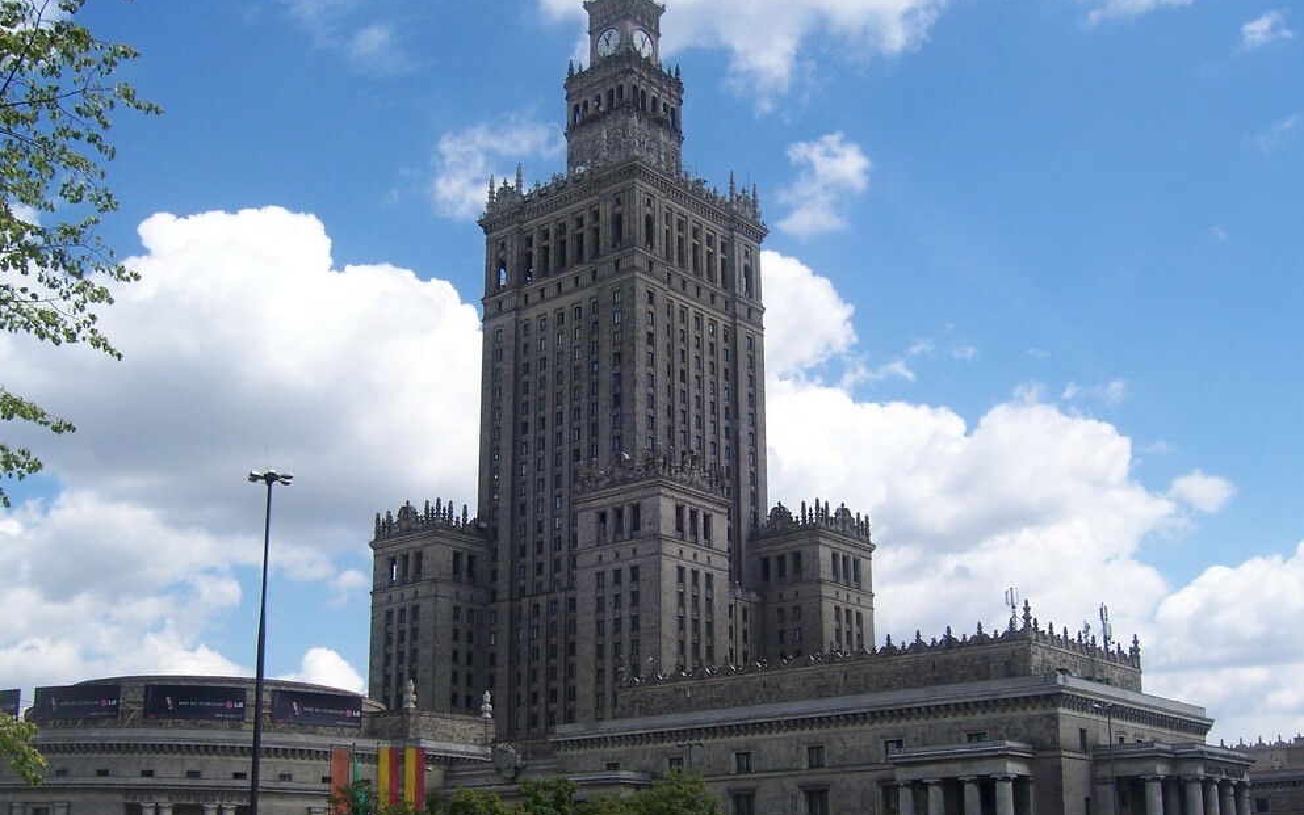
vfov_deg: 31.2
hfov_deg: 48.2
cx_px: 648
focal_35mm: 41
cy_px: 487
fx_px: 1457
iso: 80
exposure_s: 1/640
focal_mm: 6.2
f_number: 4.5
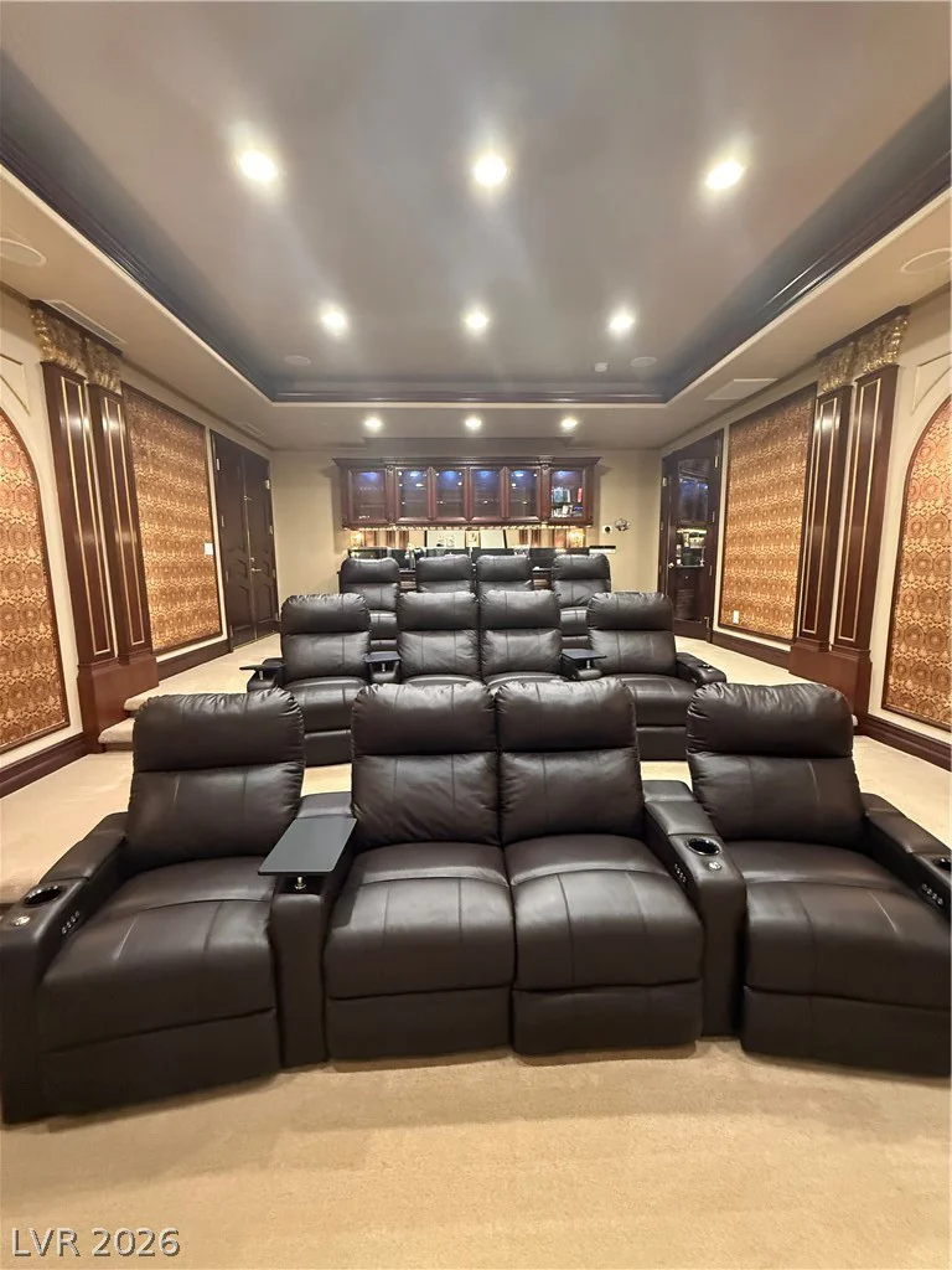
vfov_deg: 102.1
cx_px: 476
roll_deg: +0.5
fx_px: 513
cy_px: 635
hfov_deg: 85.7
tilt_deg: -7.9
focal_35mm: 14
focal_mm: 2.22
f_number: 2.2
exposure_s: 1/60
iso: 800
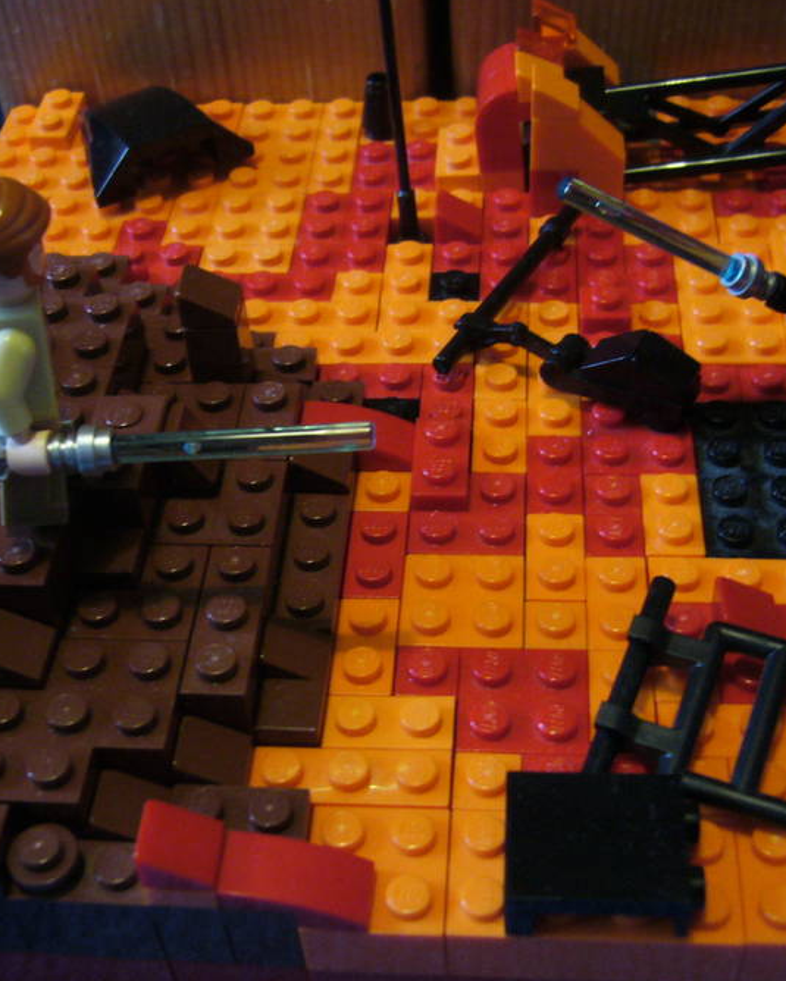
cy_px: 493
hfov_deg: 32.8
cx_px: 379
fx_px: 1337
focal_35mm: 46
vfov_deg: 40.3
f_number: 2.8
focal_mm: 5.8
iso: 200
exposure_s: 1/8
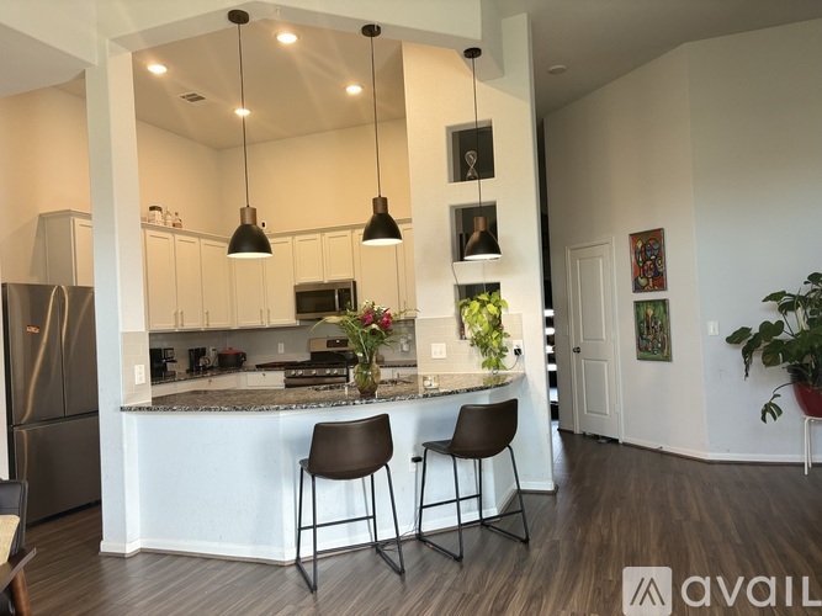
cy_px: 308
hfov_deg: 67.3
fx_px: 617
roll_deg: +2.8
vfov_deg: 53.0
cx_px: 411
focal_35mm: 26
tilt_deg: +1.3
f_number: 1.6
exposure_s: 1/120
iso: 125
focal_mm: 5.96
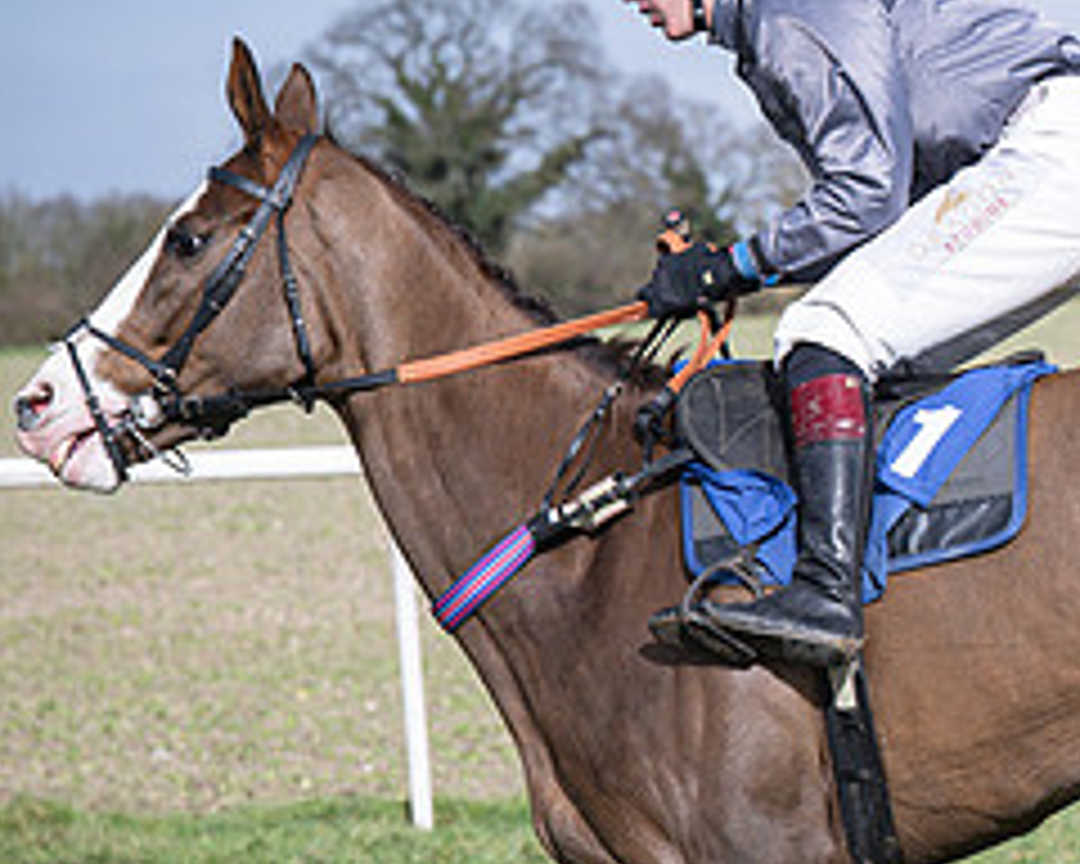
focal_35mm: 218
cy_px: 768
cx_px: 895
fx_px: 6968
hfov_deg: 8.8
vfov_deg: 7.1
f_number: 4
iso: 200
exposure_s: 1/2000
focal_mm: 70
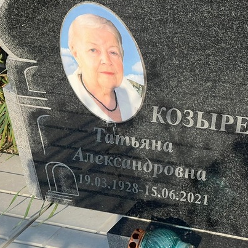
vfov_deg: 12.9
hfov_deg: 12.9
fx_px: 1094
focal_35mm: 135
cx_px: 169
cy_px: 104
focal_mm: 9
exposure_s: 1/558
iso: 32
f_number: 2.8
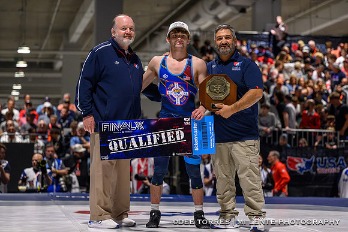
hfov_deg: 20.7
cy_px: 102
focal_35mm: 99
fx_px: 954
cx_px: 186
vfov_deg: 13.9
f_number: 2.8
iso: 8000
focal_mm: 86
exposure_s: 1/800
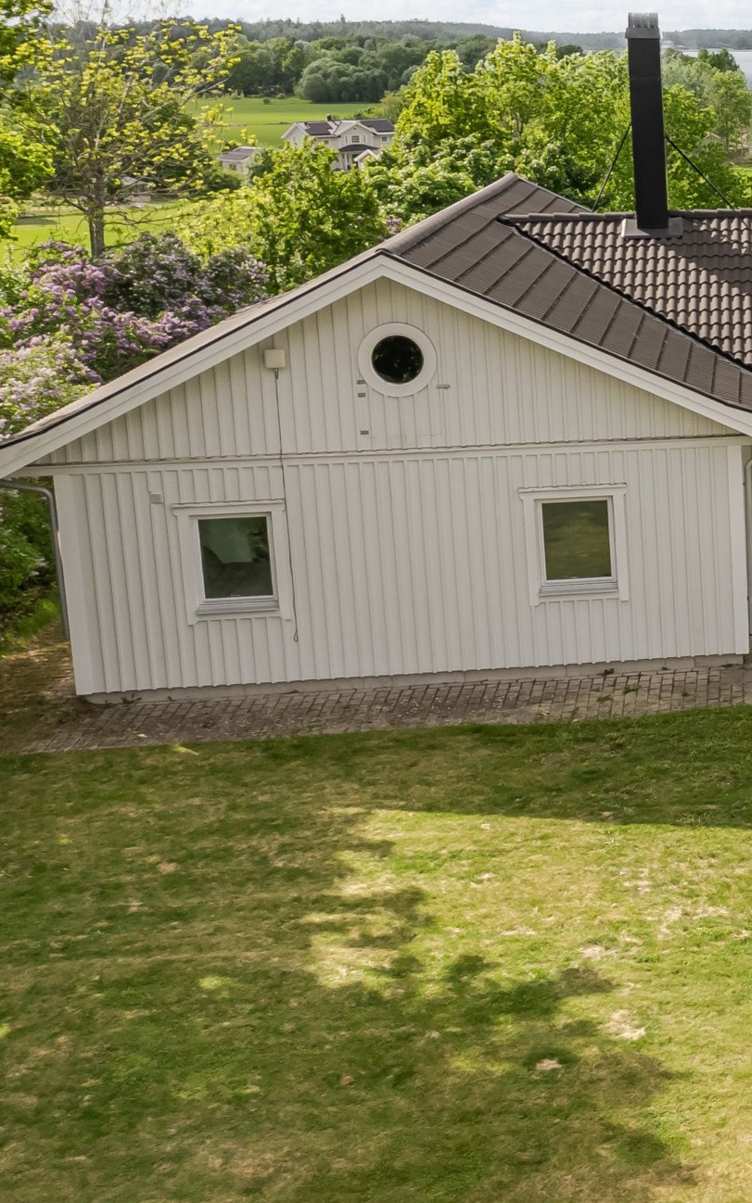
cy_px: 344
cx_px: 1193
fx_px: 1837
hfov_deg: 19.5
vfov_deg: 35.7
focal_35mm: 56
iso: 100
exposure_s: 1/400
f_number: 2.8
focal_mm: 8.38
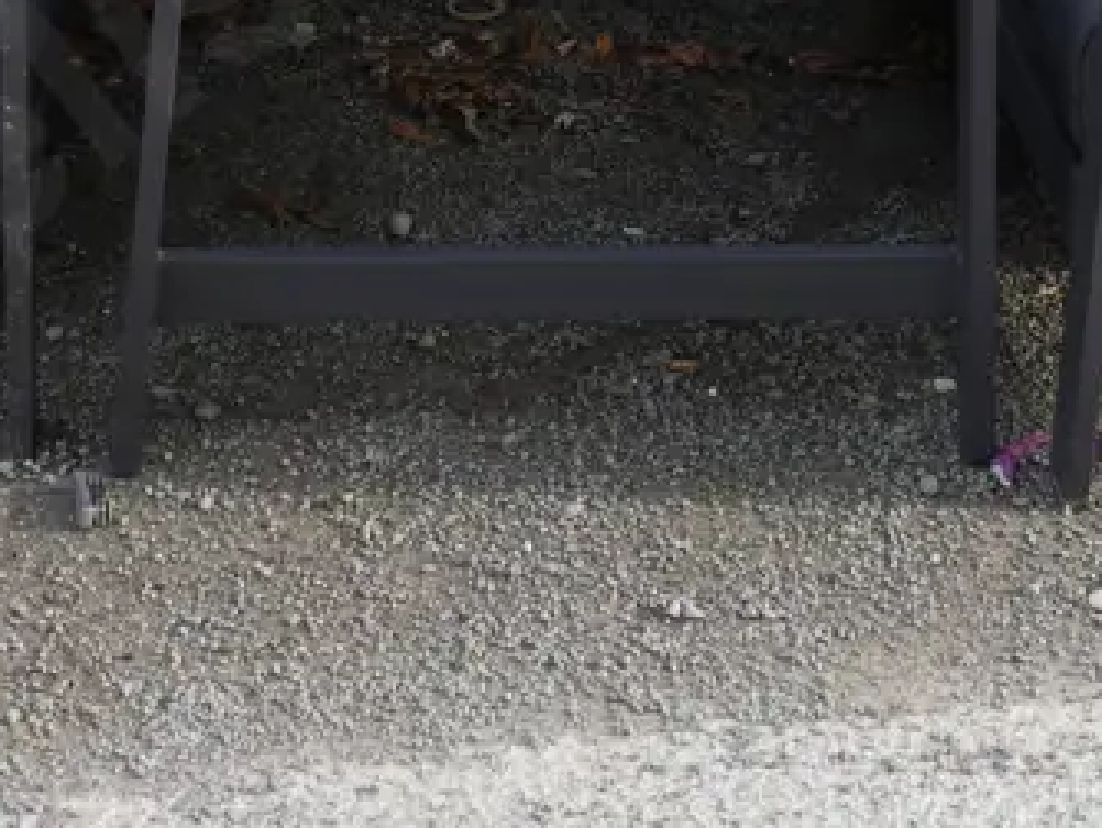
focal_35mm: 98
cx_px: 511
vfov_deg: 14.5
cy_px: -226
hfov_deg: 20.0
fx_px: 3122
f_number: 5
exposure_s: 1/160
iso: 200
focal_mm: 16
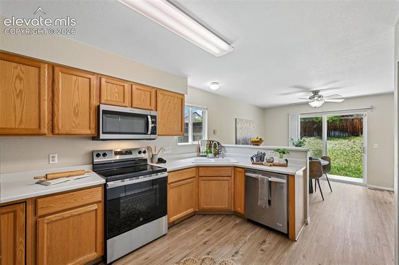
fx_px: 155
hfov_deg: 104.3
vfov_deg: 81.1
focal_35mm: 14
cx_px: 200
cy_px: 132
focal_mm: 14
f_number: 10
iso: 250
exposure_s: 1/15
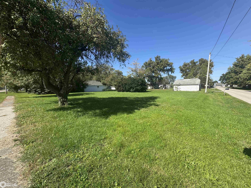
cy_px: 94
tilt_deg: -4.1
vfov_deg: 85.7
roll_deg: +1.8
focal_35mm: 14
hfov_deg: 102.1
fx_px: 102
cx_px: 126
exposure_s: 1/1034
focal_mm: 2.22
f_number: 2.2
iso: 40
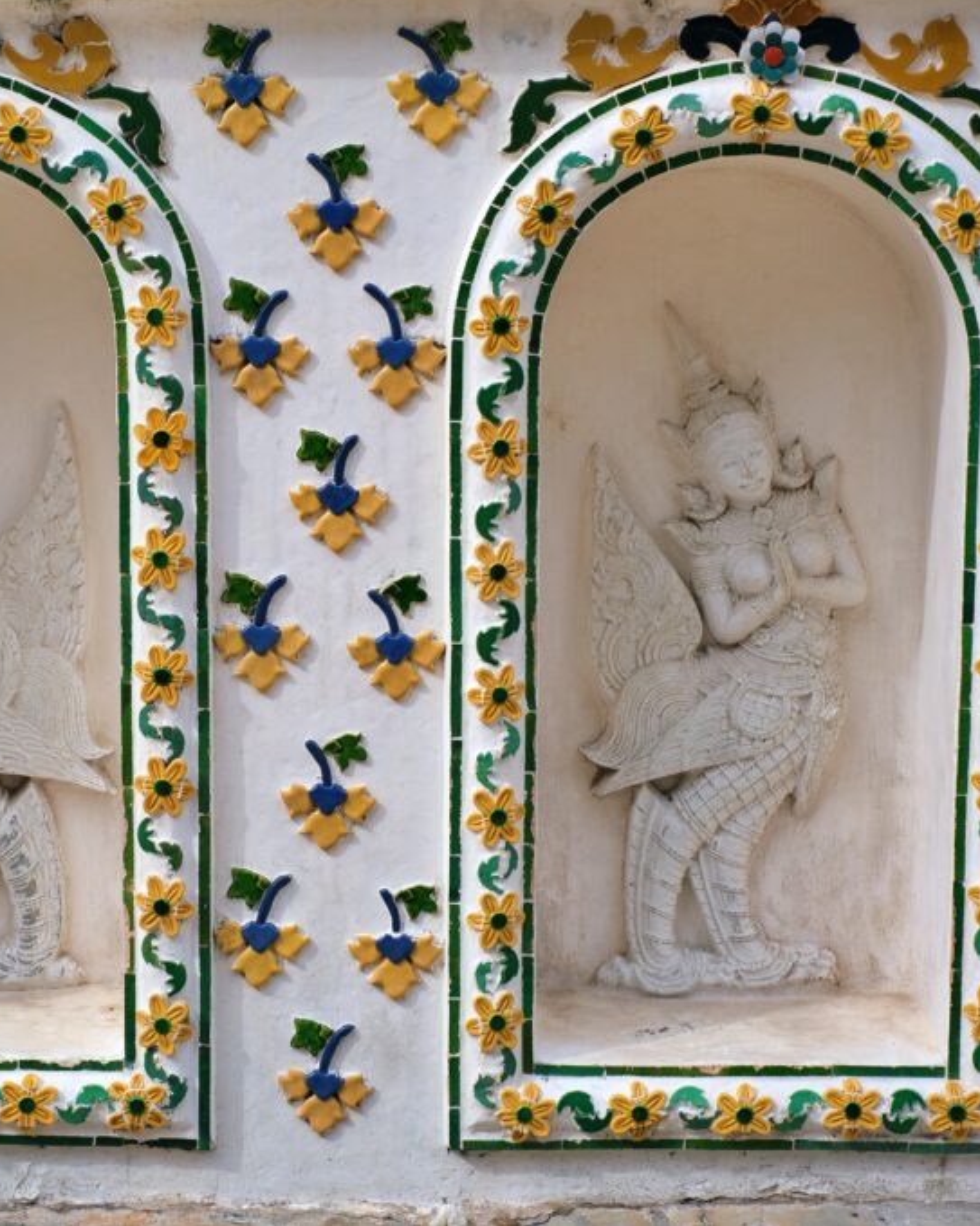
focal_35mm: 75
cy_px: 611
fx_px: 2720
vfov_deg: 25.4
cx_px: 289
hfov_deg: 20.3
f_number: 4.5
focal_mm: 35
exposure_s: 1/850
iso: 160
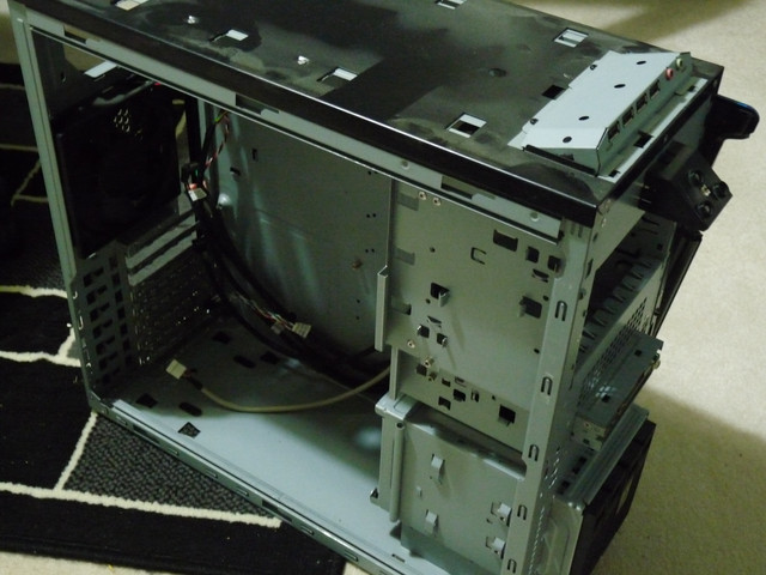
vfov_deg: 30.3
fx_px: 1062
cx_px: 383
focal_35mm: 48
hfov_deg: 39.7
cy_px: 288
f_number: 3.2
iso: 800
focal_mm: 8.5
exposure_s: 1/8
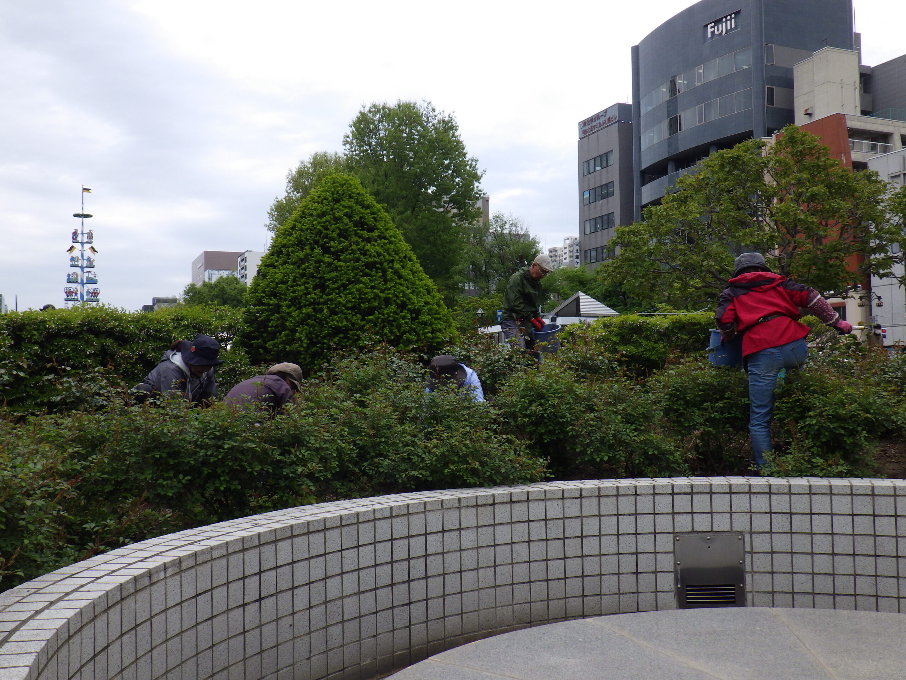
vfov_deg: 41.8
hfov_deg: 54.0
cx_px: 453
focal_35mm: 34
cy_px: 340
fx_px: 890
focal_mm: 6.1
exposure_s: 1/640
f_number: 4.6
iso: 125
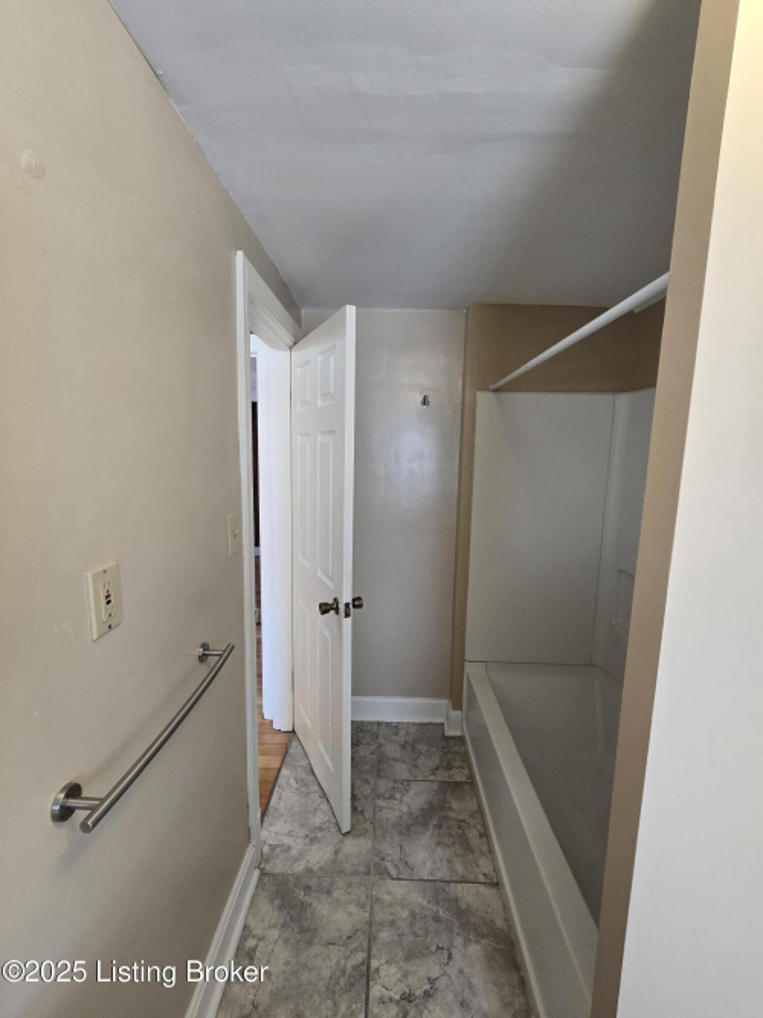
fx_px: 382
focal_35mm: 13
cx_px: 382
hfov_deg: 89.9
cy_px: 509
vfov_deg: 106.2
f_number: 2.2
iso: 160
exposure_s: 1/100
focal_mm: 2.2
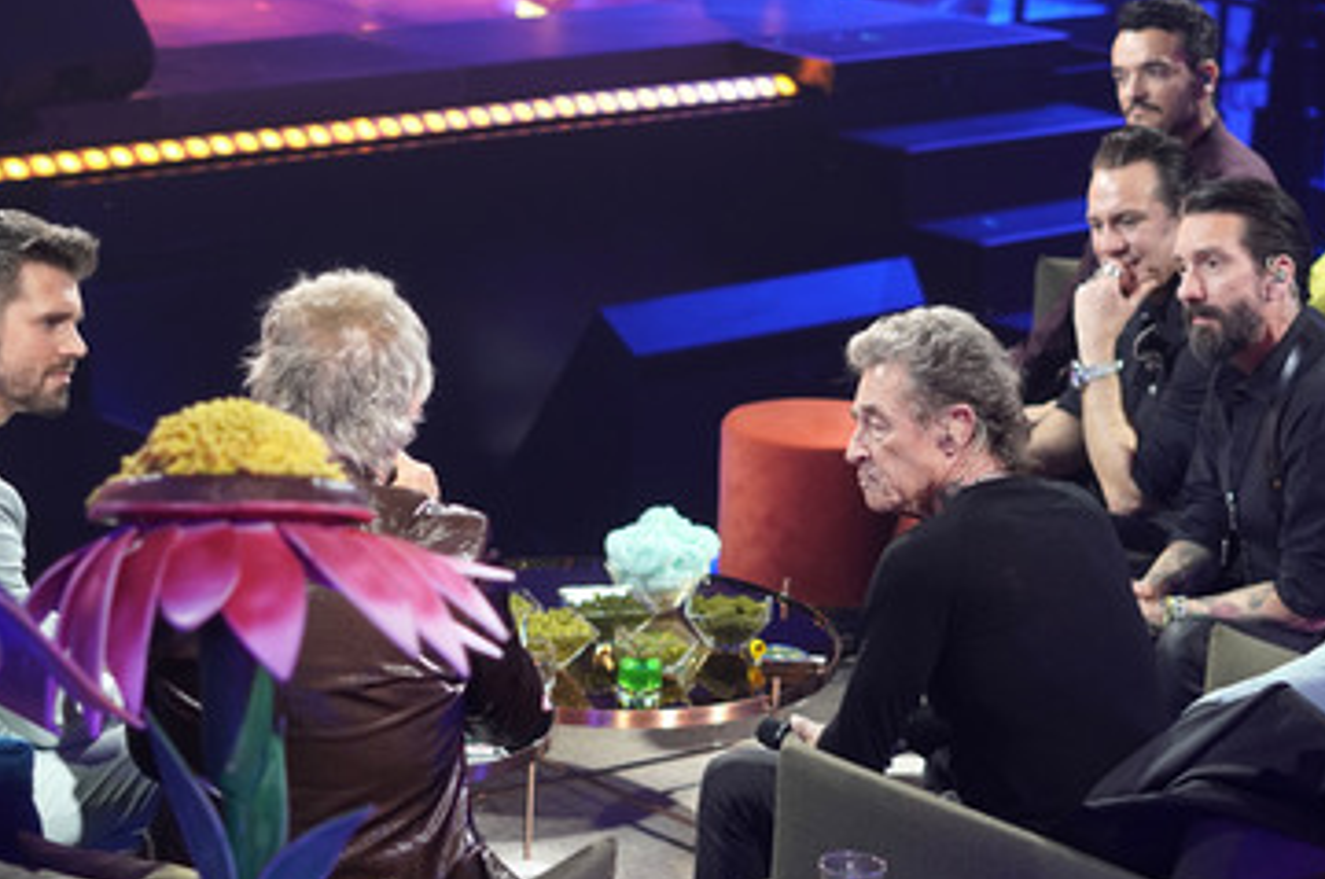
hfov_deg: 21.7
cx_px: 639
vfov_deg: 14.5
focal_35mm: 94
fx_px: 3455
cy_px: 452
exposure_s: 1/160
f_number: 2.2
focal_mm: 50
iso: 1000
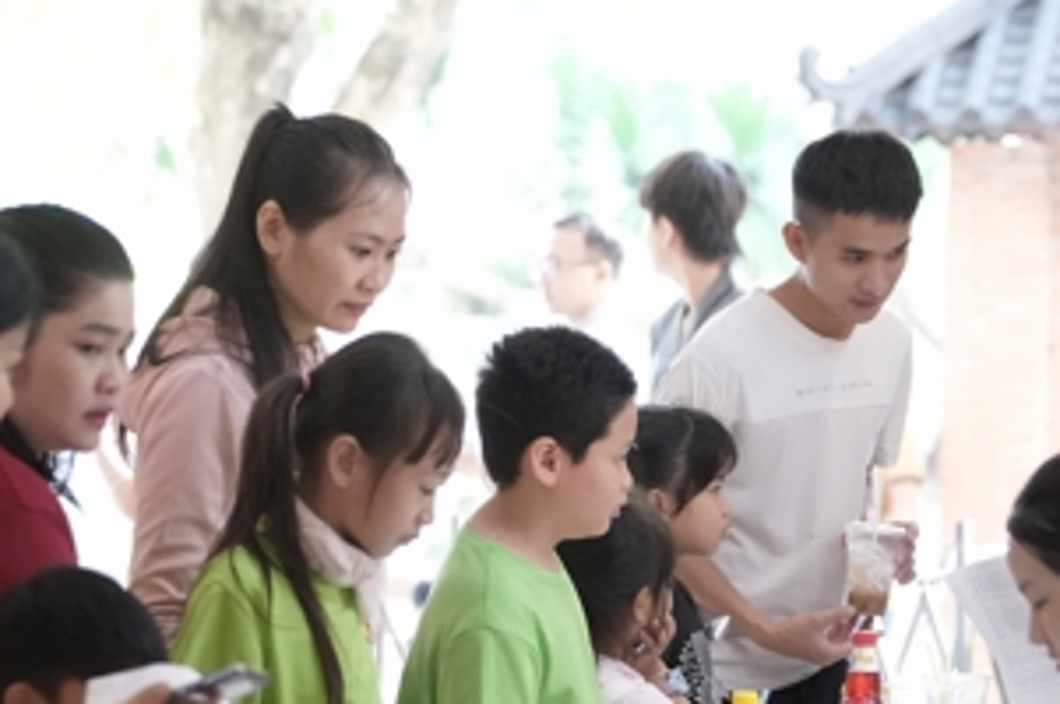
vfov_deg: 7.9
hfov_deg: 11.9
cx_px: 275
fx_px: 5088
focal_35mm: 173
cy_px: 621
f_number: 2.8
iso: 6400
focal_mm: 80
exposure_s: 1/200
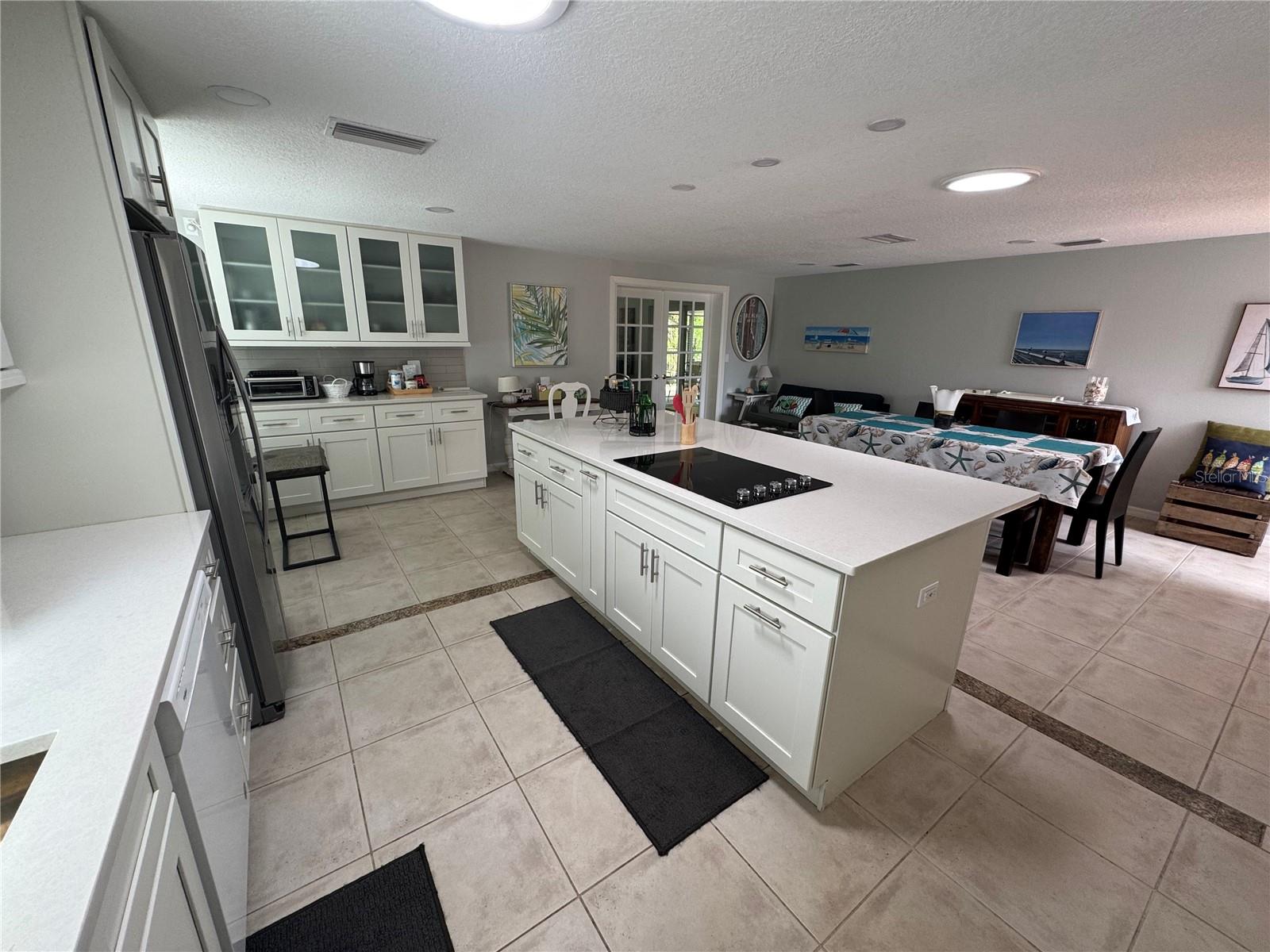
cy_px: 476
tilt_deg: -16.1
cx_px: 635
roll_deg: -0.9
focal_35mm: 14
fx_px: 514
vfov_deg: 85.7
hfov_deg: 102.1
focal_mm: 2.22
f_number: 2.2
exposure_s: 1/99
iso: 80
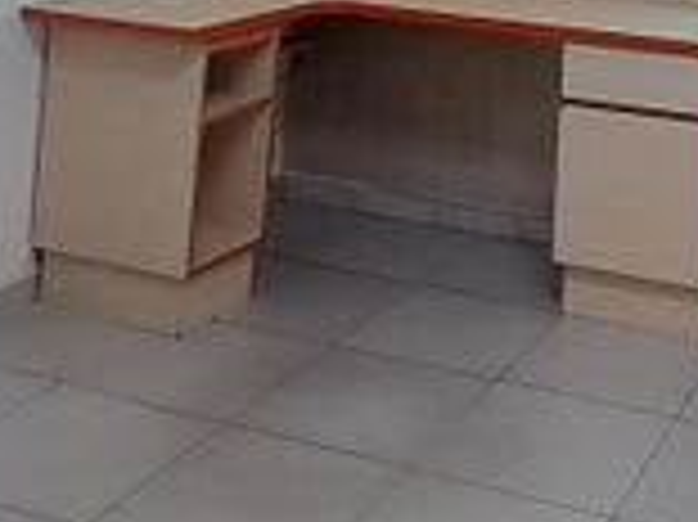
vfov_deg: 19.4
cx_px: 608
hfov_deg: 28.4
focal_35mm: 66
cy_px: -261
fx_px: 1330
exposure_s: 1/120
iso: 50
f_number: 2.2
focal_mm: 1.64
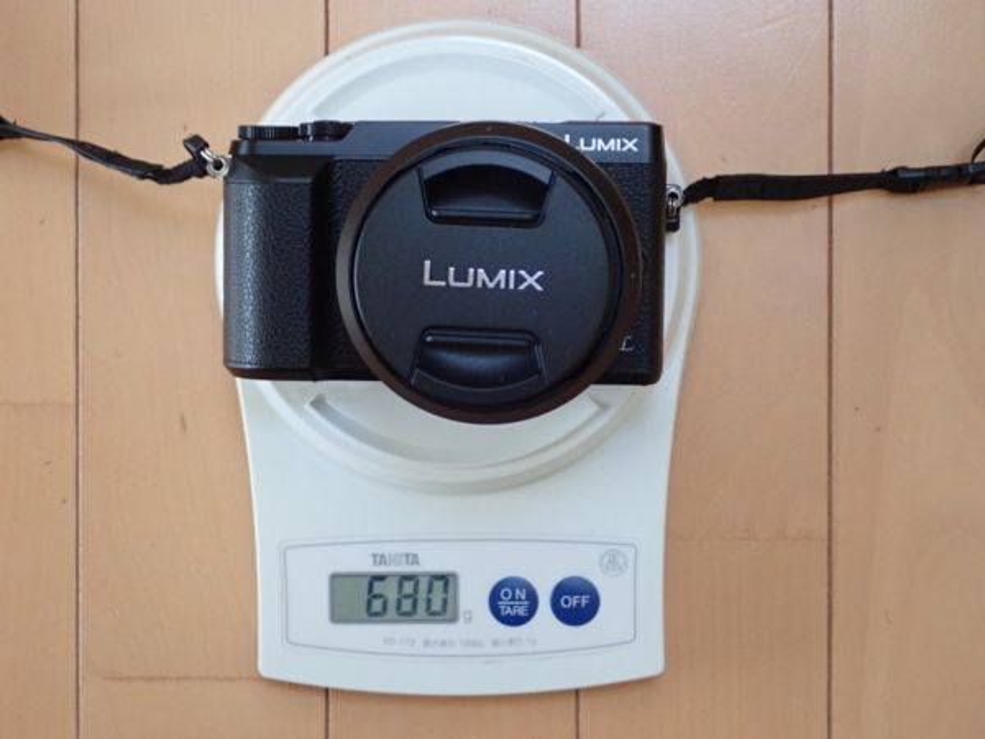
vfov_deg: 19.9
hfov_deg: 26.3
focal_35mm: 74
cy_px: 370
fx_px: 2106
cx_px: 492
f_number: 4.2
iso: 800
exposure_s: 1/20
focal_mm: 13.47
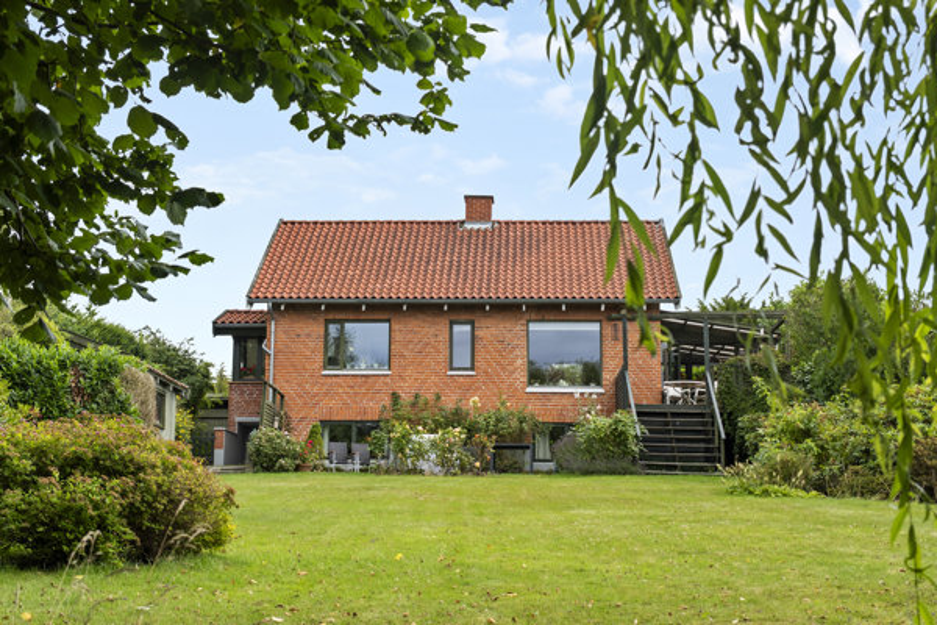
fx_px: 1275
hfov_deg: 40.3
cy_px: 312
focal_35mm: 49
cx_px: 468
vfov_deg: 27.5
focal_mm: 32.5
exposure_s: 1/200
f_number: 5.6
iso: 200
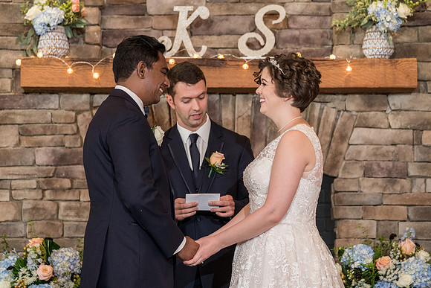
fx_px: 1739
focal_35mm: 145
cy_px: 133
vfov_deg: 9.5
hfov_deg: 14.1
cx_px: 204
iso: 2000
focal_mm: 135
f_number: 4
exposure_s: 1/100
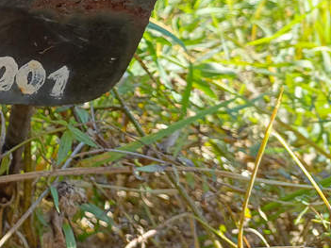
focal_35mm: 57
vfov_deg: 24.9
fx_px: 545
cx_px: -32
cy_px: 27
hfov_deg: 30.3
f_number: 1.69
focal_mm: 4.76
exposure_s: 1/216
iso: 112
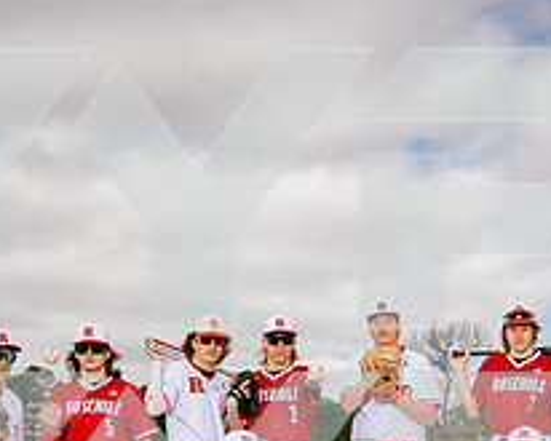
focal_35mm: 66
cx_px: 316
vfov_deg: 21.6
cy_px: 514
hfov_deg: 28.7
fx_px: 1077
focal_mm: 25
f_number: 10
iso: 100
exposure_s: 1/250
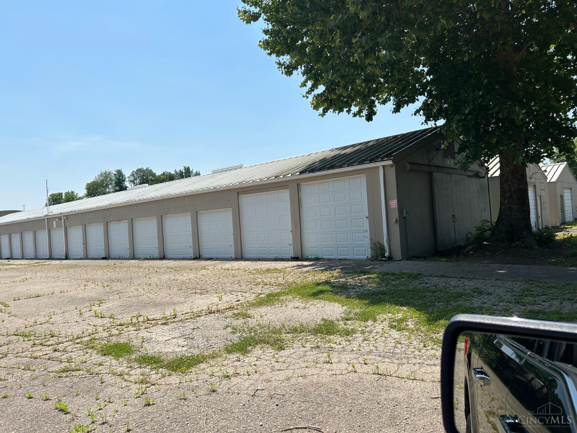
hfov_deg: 67.3
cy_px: 216
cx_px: 288
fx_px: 433
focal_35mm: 26
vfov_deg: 53.1
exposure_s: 1/5076
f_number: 1.5
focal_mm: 5.7
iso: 50
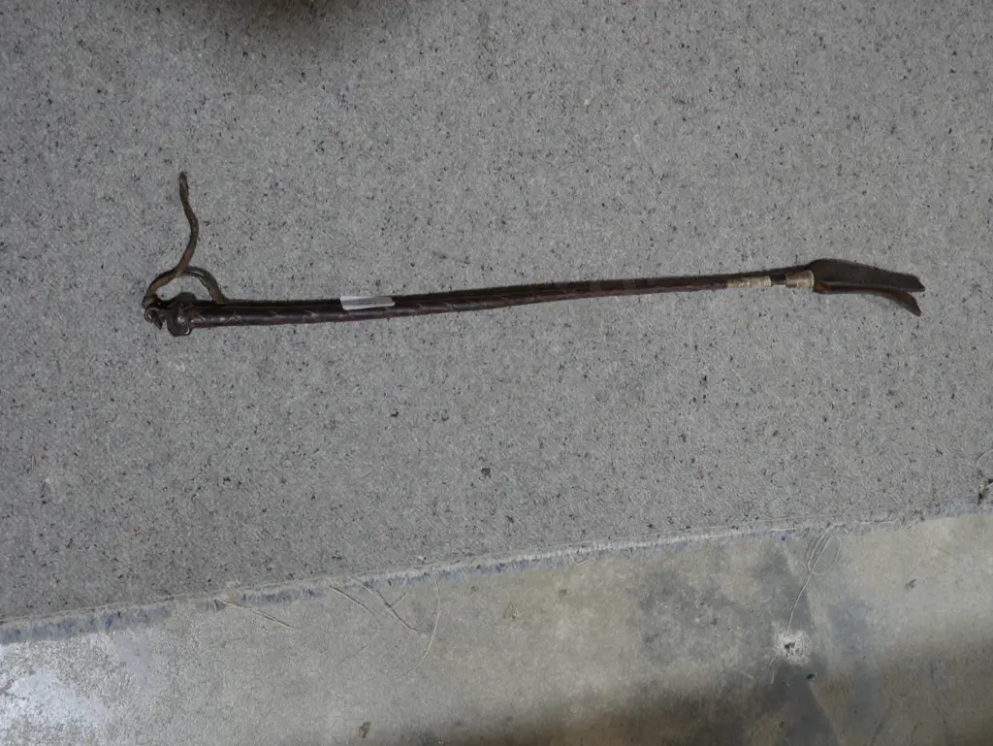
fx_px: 1550
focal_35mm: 54
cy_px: 373
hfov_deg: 35.5
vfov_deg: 27.1
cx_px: 496
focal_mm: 27
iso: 500
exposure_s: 1/60
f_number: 5.3
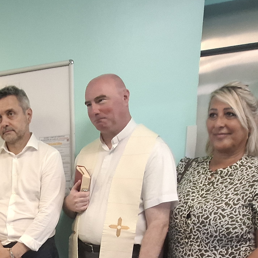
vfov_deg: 43.9
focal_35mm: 33
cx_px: 13
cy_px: 247
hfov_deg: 44.0
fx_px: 278
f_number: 2.2
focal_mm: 1.74
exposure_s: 1/25
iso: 250
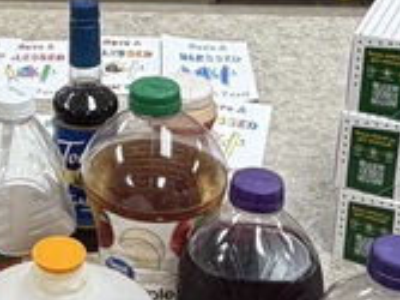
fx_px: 993
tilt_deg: -22.0
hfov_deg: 21.7
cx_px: -29
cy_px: 14
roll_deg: +4.0
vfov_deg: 16.8
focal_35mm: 86
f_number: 2.2
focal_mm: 2.22
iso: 160
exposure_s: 1/120
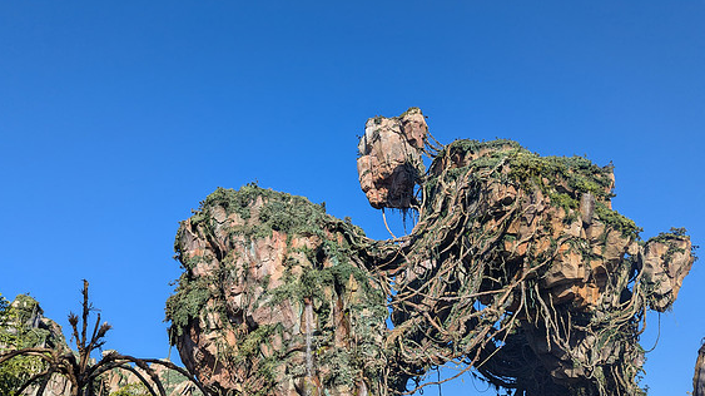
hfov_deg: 69.9
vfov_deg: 42.2
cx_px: 347
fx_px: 504
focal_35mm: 27
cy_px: 270
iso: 48
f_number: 1.85
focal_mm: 6.81
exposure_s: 1/1742
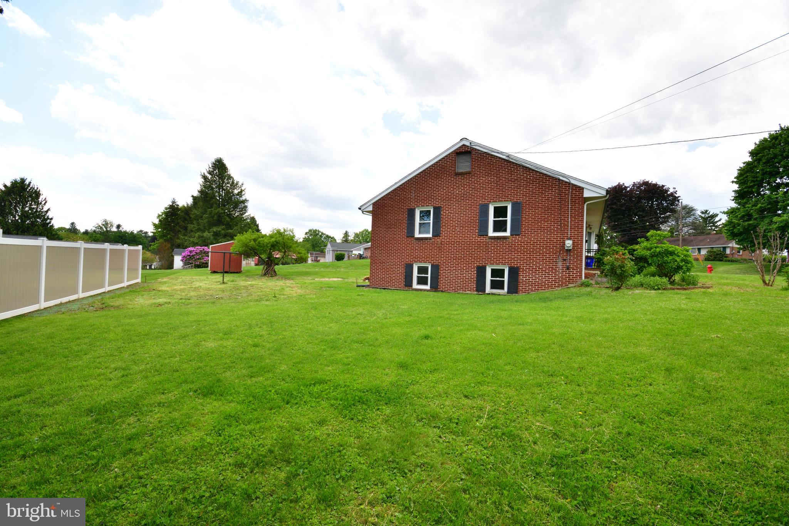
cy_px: 263
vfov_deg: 77.3
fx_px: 329
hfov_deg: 100.4
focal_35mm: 15
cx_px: 394
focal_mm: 10
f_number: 10
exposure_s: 1/250
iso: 400
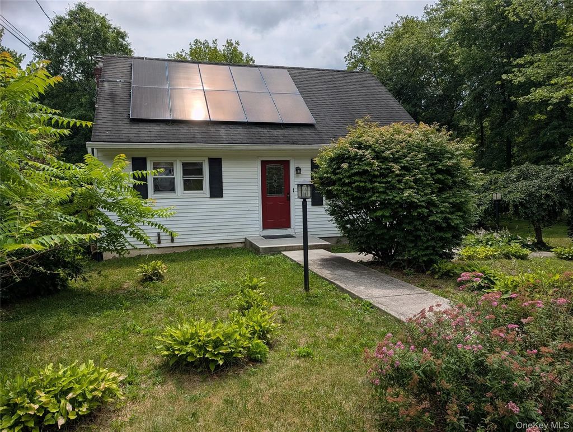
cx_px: 286
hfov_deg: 71.5
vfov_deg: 56.9
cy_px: 216
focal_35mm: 24
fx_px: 398
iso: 23
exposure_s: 1/19608
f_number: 1.68
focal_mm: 6.9
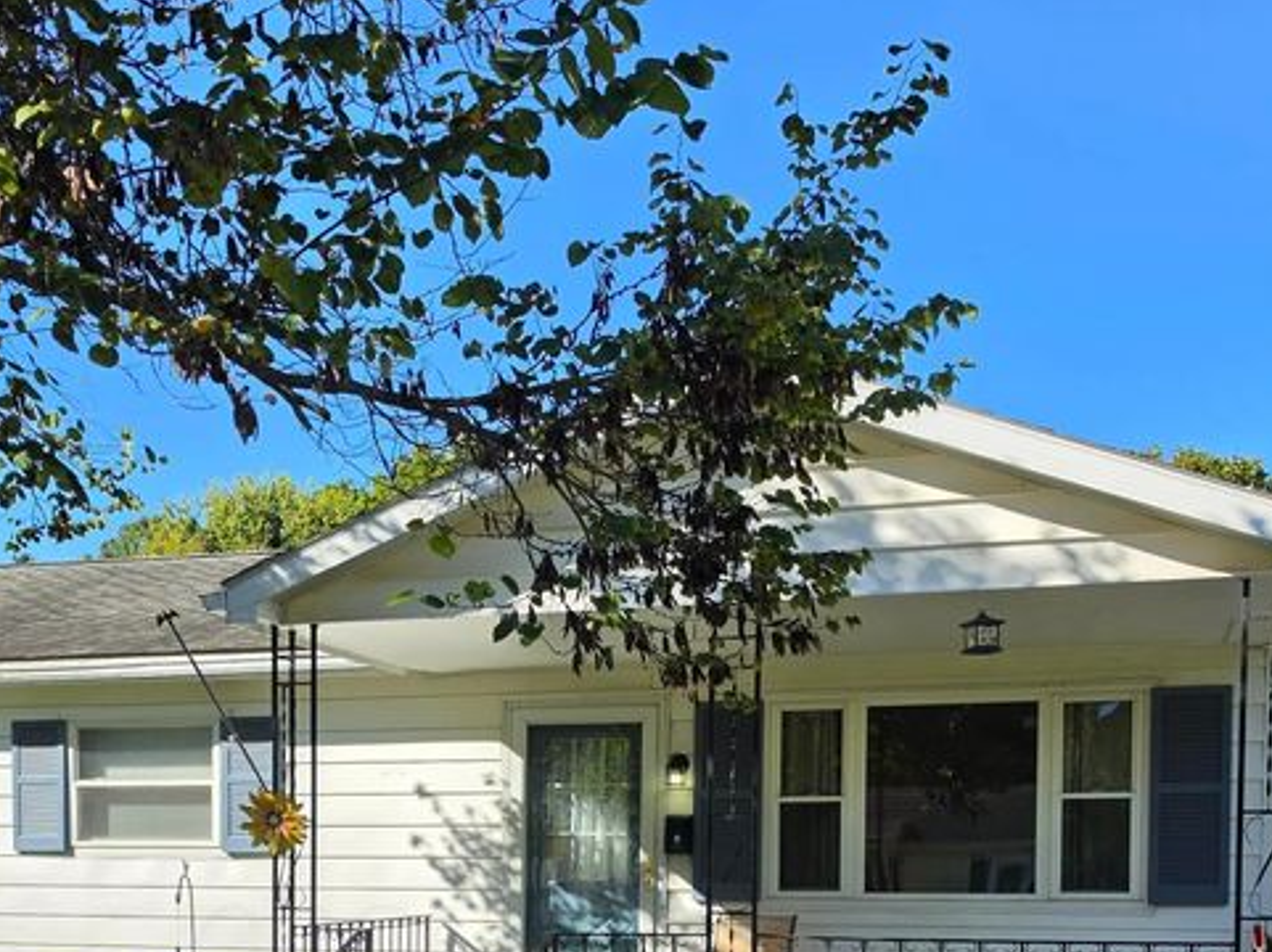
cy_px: 941
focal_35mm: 49
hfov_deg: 38.6
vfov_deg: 28.0
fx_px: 1799
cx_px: 460
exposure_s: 1/6571
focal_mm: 6.5
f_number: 1.4
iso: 64
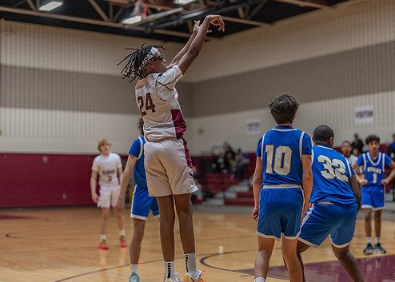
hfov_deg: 30.7
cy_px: 149
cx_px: 214
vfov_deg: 22.2
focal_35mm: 64
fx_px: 718
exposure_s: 1/1000
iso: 500
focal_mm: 50
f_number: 1.2
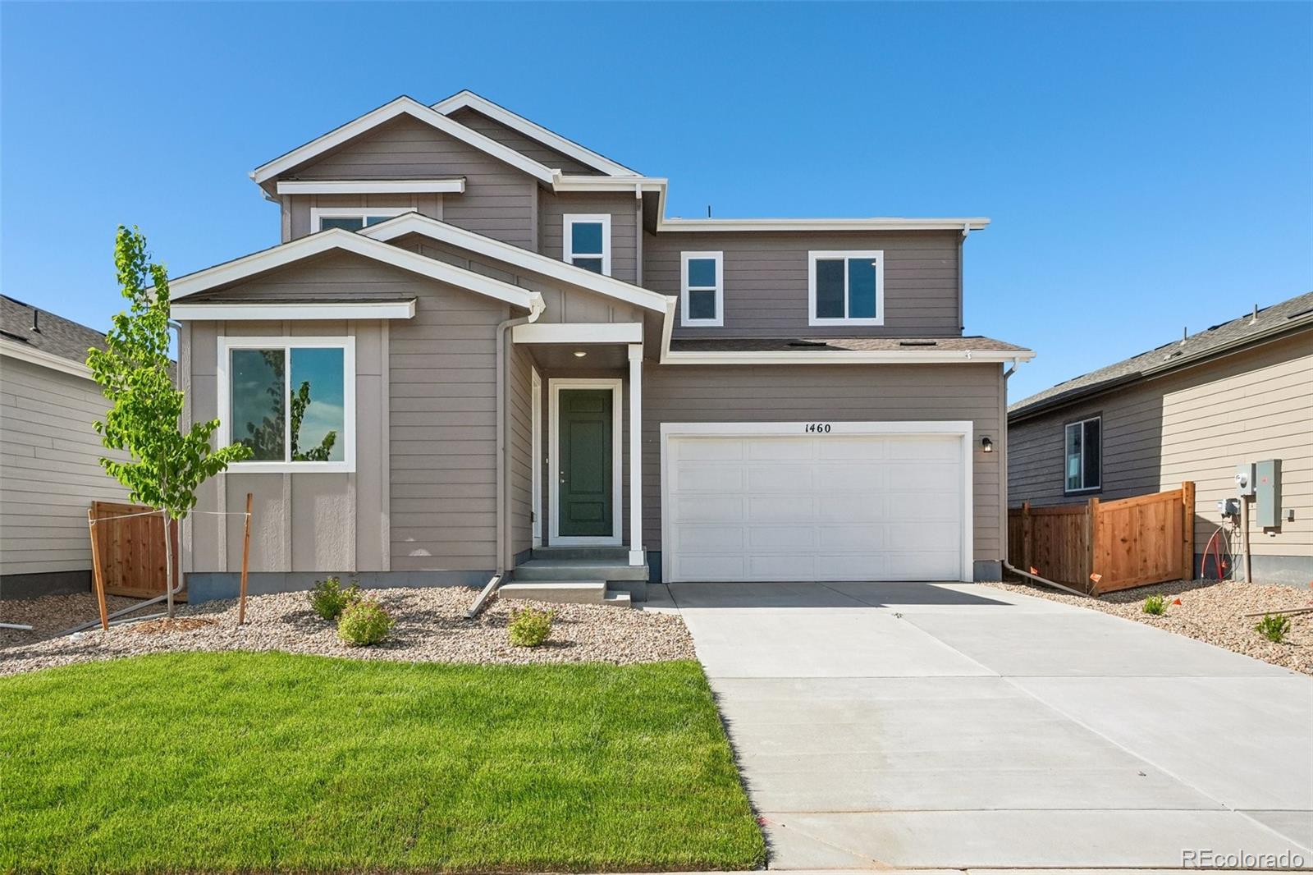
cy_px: 438
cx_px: 656
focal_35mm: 22
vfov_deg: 56.1
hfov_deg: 77.3
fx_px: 820
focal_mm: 15
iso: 400
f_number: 8
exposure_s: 1/1250
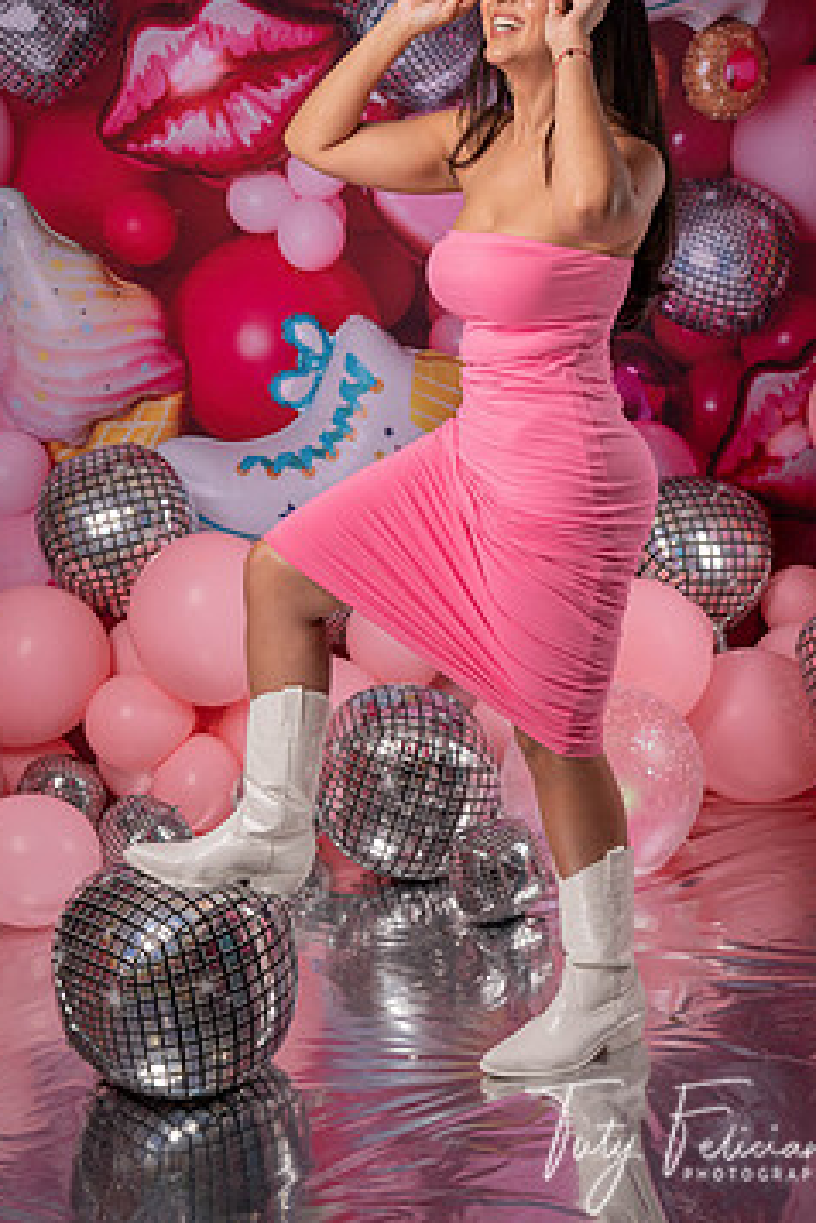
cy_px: 483
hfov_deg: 23.4
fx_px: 1972
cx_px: 381
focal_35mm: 58
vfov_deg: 34.4
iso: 250
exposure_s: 1/125
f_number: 6.3
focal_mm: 46
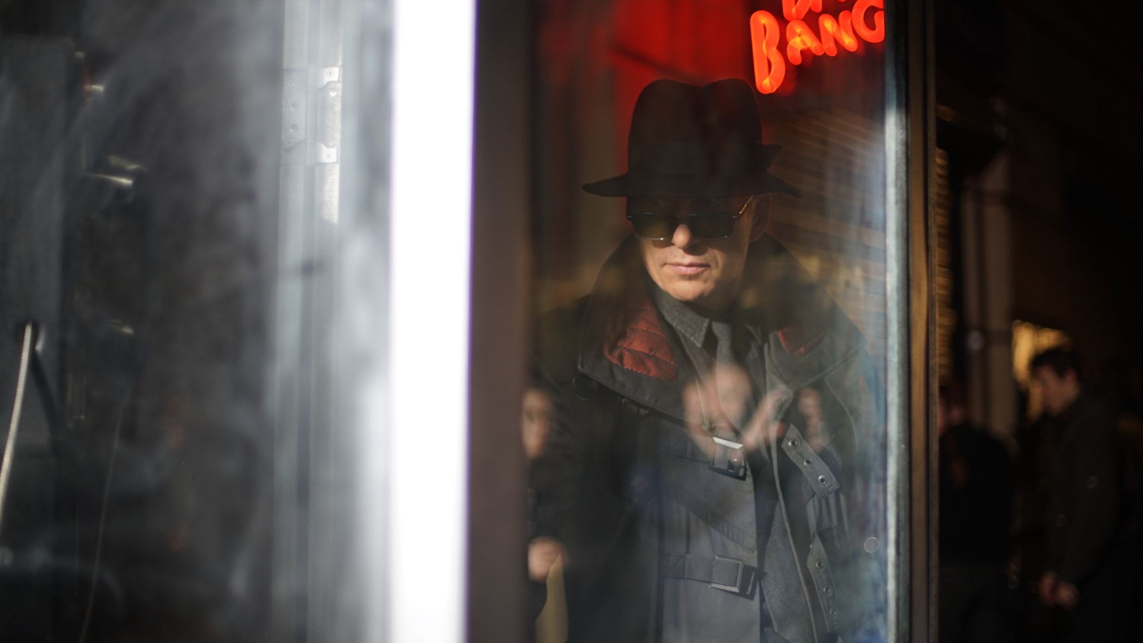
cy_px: 358
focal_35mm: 53
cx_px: 568
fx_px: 1606
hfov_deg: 39.2
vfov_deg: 22.6
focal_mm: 50
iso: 100
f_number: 1.4
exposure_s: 1/125
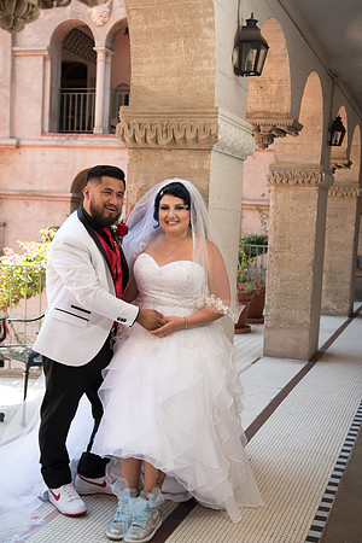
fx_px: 664
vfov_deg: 44.5
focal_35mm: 44
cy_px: 272
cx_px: 181
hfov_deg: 30.5
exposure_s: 1/100
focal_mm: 44
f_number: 3.5
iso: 100
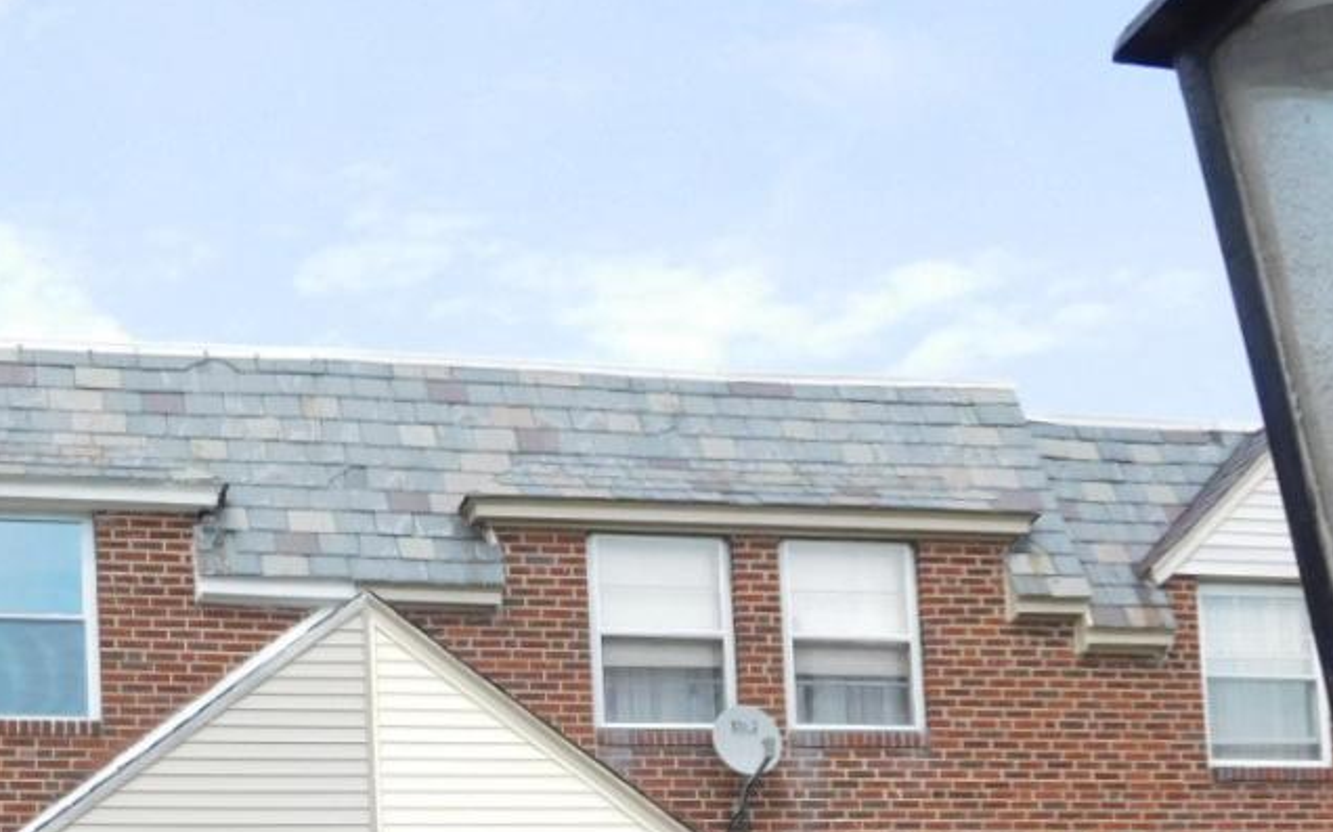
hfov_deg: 33.6
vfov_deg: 19.7
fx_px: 2179
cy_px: 1121
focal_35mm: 60
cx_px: 394
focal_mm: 4.5
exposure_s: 1/640
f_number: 3.4
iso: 125
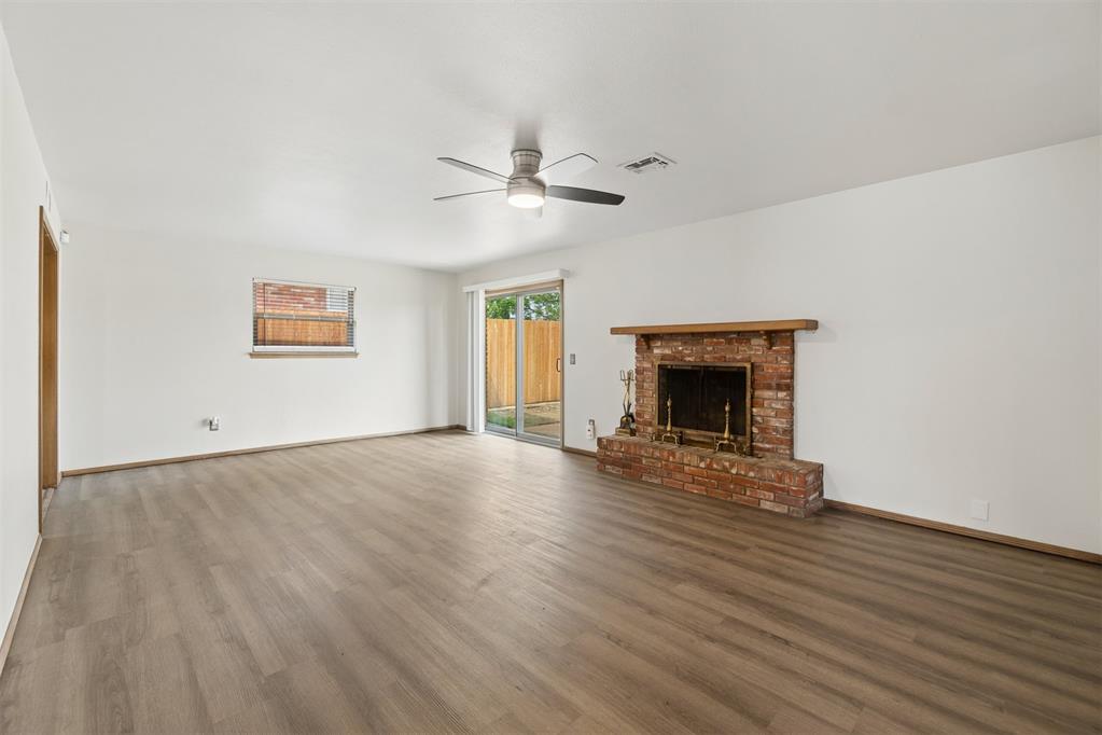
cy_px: 368
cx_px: 551
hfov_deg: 100.4
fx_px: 459
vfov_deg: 77.3
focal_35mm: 15
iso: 200
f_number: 6.3
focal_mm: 10
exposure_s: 1/50
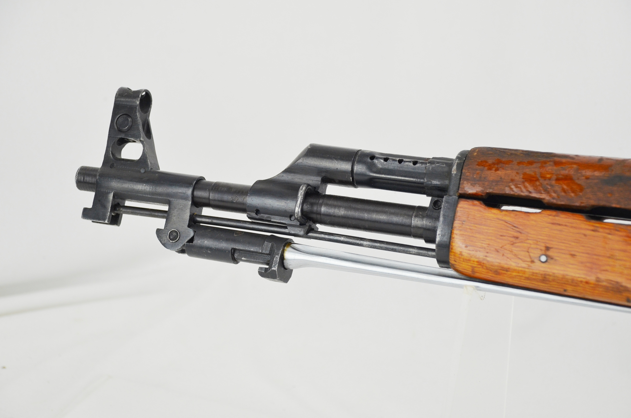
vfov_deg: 15.6
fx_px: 1522
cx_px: 316
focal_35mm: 87
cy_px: 209
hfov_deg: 23.4
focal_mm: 58
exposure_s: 1/250
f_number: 5
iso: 640
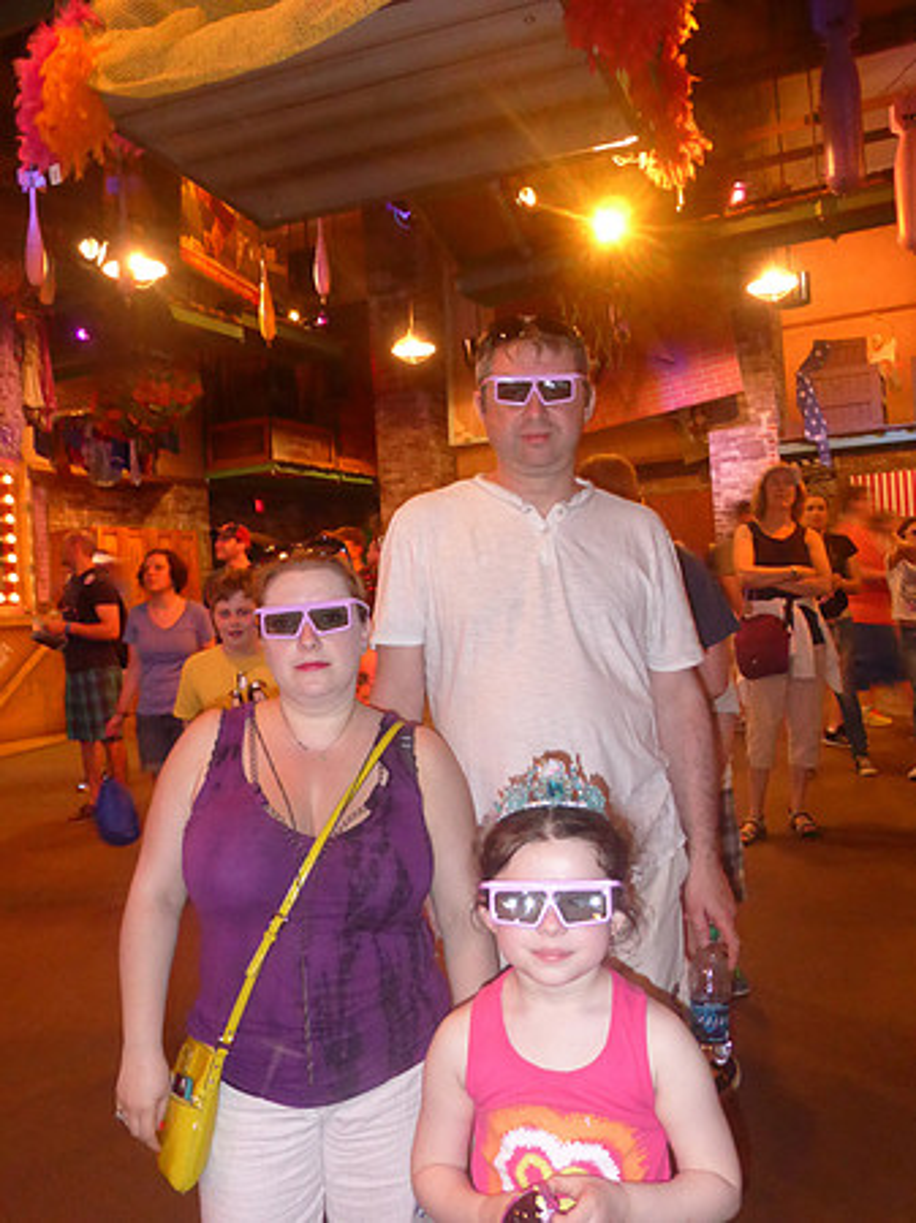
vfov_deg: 58.4
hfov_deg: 45.4
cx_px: 458
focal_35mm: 31
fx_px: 1095
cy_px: 612
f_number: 3.6
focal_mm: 5.4
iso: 800
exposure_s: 1/8
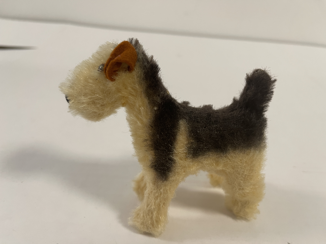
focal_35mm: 25
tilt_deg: -25.6
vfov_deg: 54.9
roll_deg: -6.6
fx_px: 235
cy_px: 122
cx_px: 163
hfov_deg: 69.4
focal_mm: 5.1
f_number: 1.6
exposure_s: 1/50
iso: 100
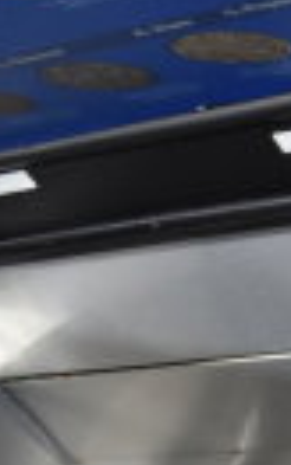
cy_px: 477
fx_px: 1622
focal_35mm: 128
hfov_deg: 8.8
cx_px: 816
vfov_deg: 16.0
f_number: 3.5
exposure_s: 1/30
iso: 560
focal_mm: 18
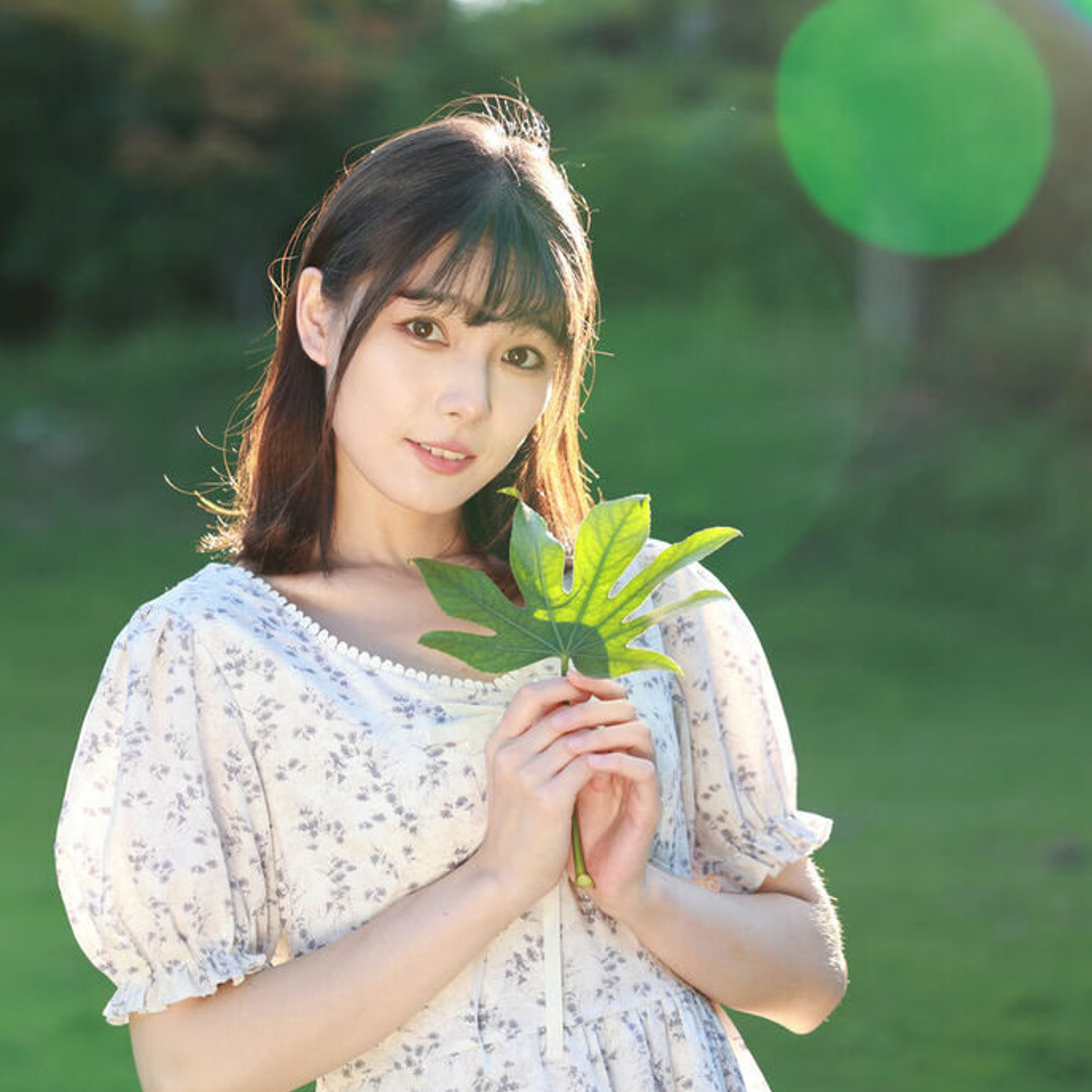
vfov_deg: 19.1
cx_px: 450
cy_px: 549
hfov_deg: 19.1
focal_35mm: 91
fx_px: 3248
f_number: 2.8
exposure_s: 1/200
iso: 100
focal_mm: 70
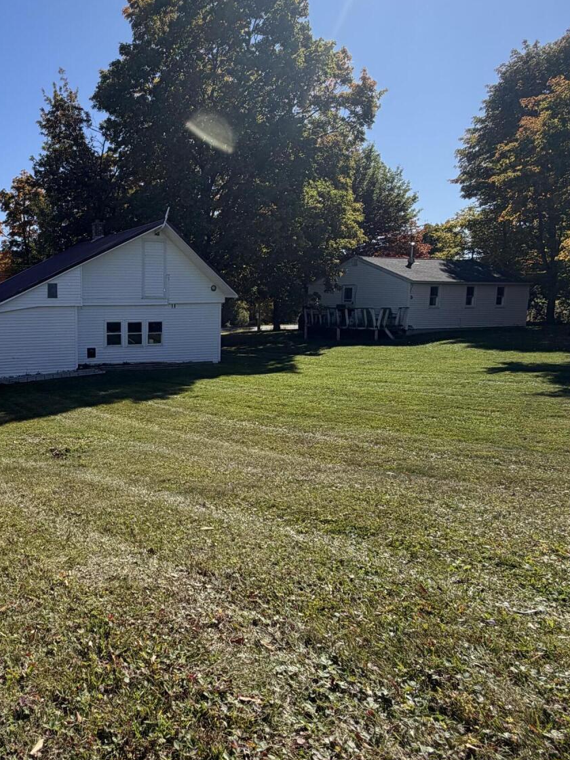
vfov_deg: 69.4
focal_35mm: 25
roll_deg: +0.5
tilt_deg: -7.5
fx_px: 549
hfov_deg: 49.5
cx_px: 69
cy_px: 368
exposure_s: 1/928
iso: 25
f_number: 2.2
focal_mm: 2.22
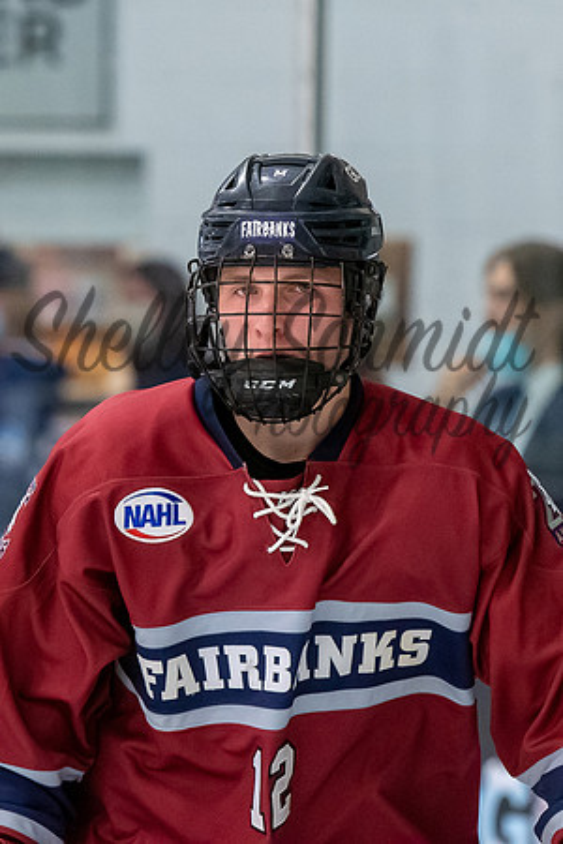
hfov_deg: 3.3
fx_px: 9816
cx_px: 210
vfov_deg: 4.9
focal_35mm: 418
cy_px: 338
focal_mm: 155
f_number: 3.5
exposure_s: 1/800
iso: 2000
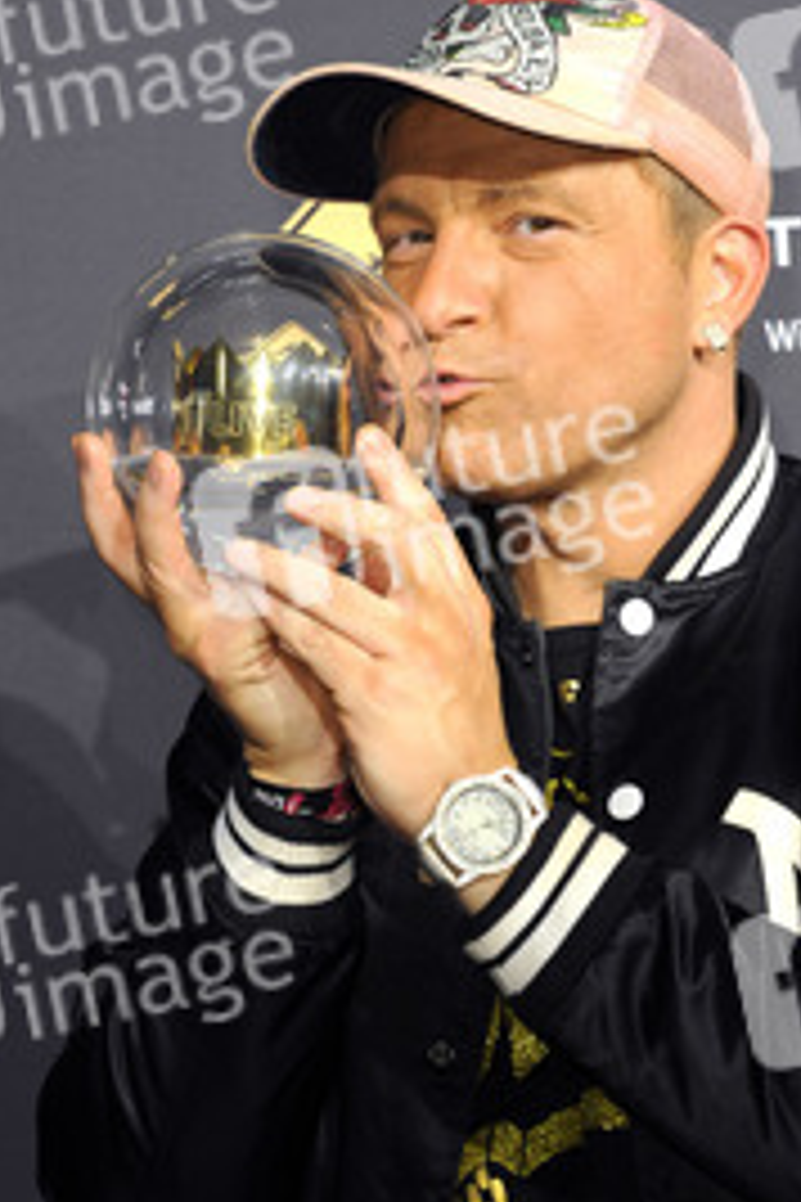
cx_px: 556
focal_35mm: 105
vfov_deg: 19.4
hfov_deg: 13.0
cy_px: 738
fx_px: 3504
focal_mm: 70
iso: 2000
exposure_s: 1/160
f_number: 7.1
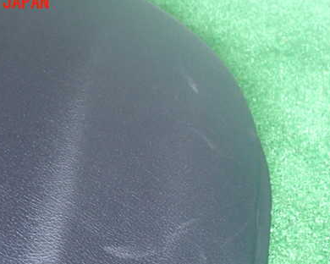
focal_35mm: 57
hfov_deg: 33.0
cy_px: 183
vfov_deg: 26.5
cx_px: 149
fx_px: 557
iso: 640
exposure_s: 1/40
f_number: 2.7
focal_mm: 6.83
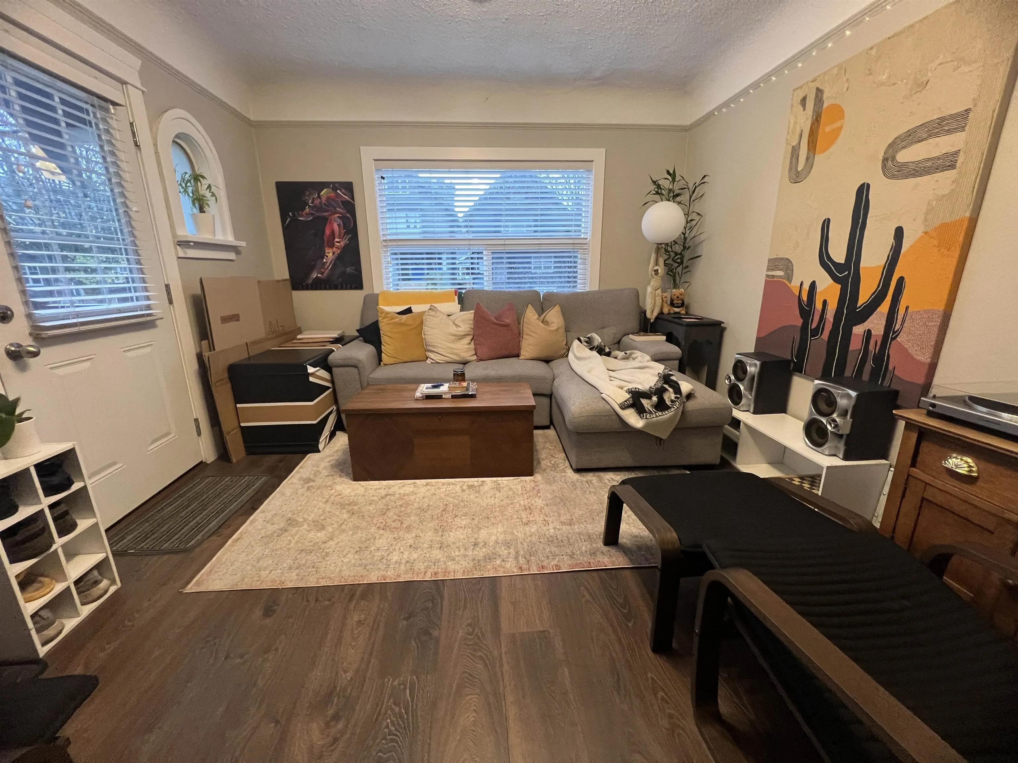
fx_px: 382
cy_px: 382
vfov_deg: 89.9
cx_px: 509
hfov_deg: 106.2
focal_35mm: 13
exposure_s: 1/60
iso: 500
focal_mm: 1.57
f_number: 1.8
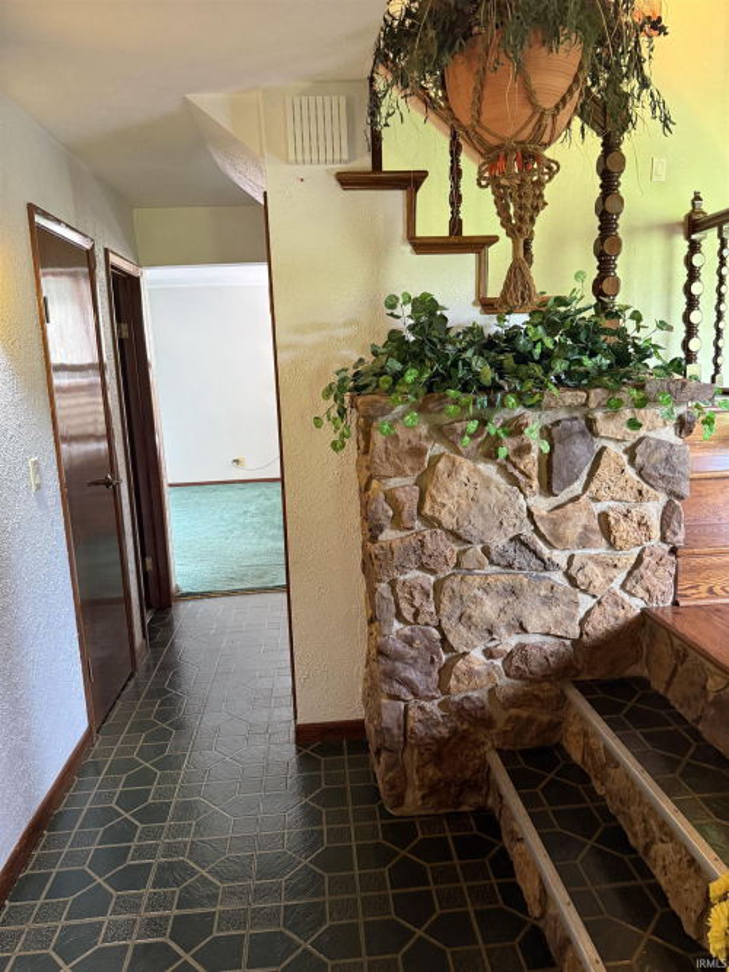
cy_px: 486
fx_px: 674
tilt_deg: -10.6
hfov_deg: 56.8
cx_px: 364
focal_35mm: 24
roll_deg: +2.4
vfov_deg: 71.6
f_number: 1.78
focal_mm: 6.76
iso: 400
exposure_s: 1/60
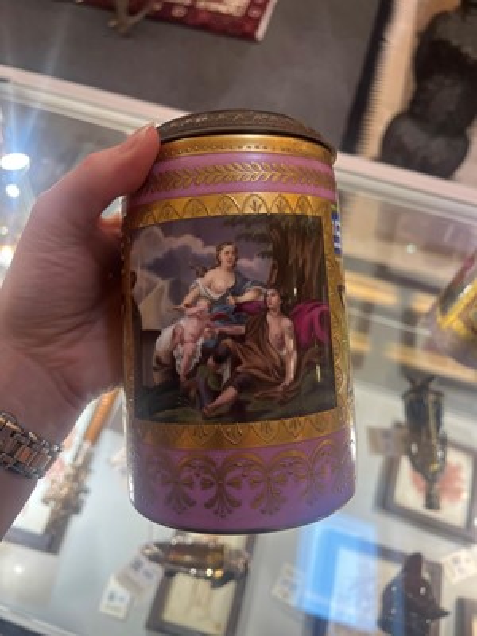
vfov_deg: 67.3
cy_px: 318
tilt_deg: -57.5
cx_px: 238
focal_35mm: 26
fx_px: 478
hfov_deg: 53.1
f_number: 1.6
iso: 100
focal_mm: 5.1
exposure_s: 1/100
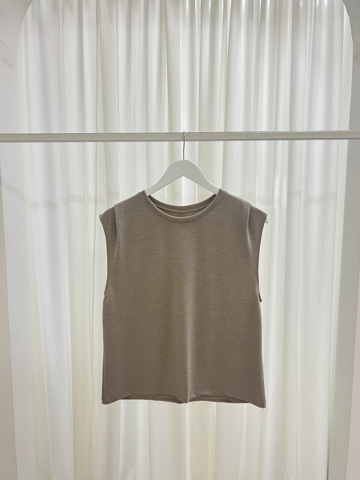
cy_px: 240
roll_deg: +0.3
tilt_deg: -6.5
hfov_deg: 53.1
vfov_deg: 67.3
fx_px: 361
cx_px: 180
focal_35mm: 26
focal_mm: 5.7
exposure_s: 1/50
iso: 125
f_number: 1.5
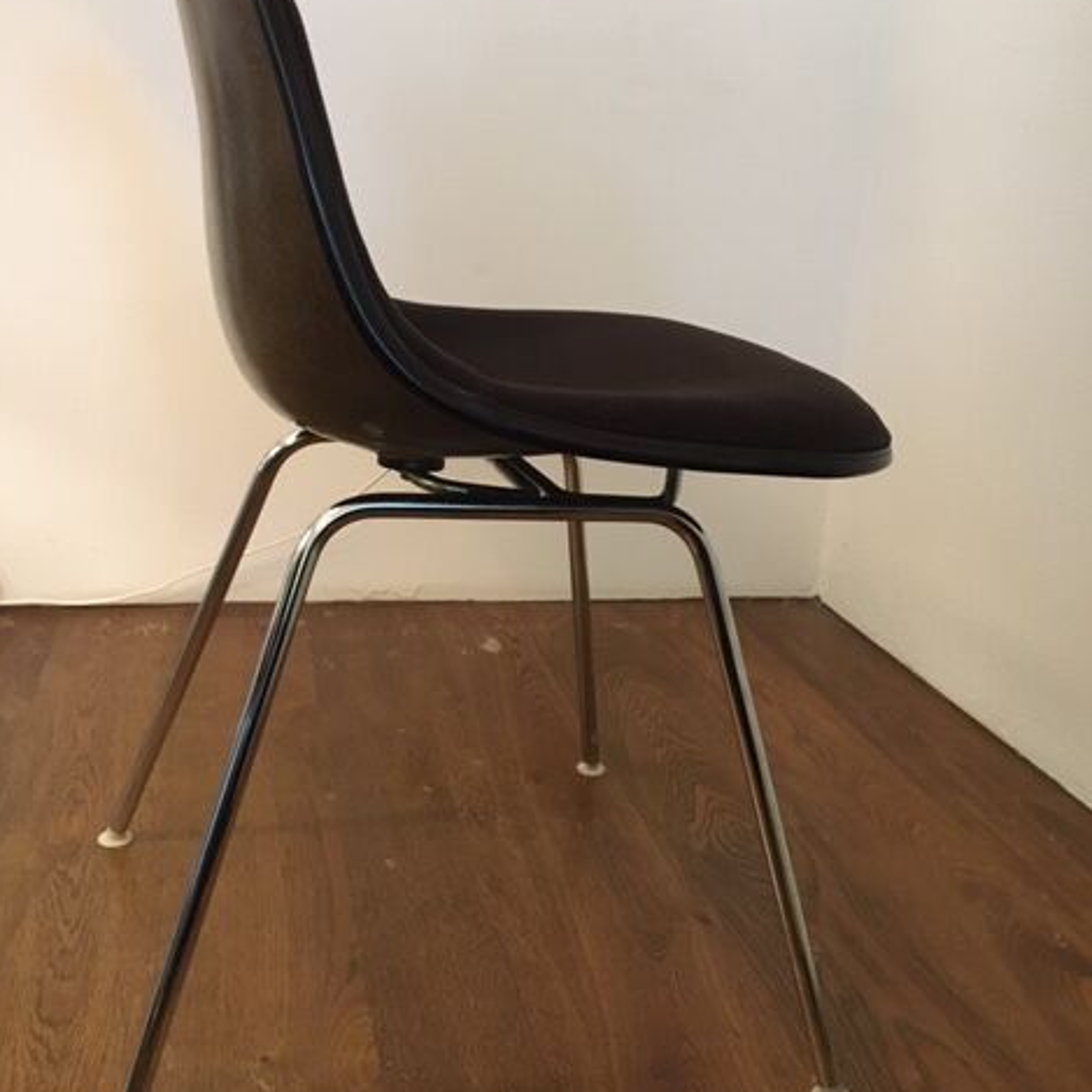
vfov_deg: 46.8
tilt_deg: -11.5
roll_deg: -3.8
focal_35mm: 35
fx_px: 1249
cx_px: 536
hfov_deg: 47.2
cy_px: 412
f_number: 2.2
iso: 250
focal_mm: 4.15
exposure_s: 1/17
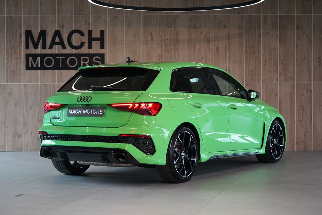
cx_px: 161
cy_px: 108
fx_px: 626
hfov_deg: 28.8
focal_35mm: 70
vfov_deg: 19.5
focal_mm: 70
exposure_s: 1/160
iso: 3200
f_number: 5.6
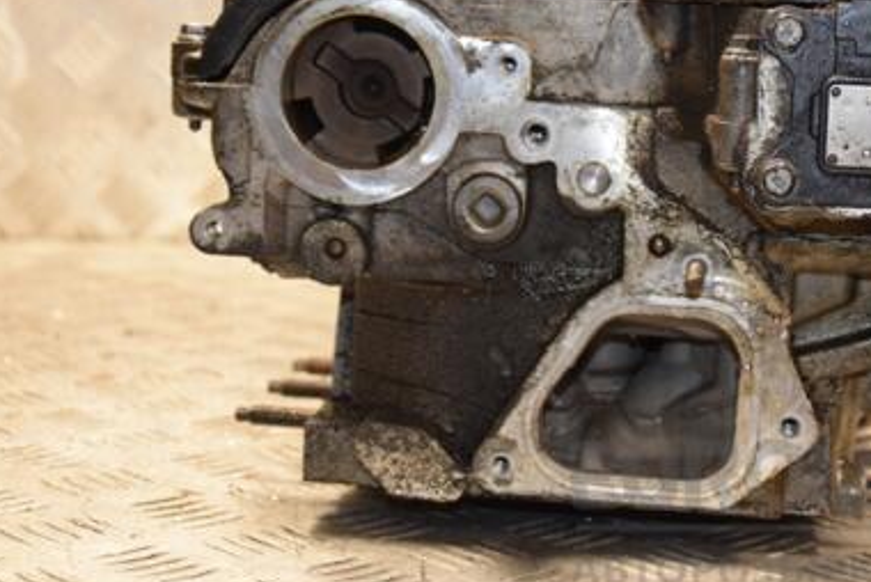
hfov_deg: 24.5
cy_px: 170
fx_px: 2004
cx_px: 527
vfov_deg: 16.5
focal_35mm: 83
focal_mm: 35
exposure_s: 1/80
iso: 800
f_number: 5
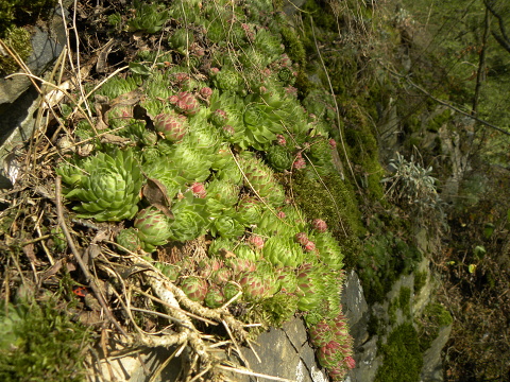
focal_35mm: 26
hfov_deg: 67.3
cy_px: 191
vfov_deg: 53.1
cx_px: 255
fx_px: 383
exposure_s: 1/320
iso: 64
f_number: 3.5
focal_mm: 4.6
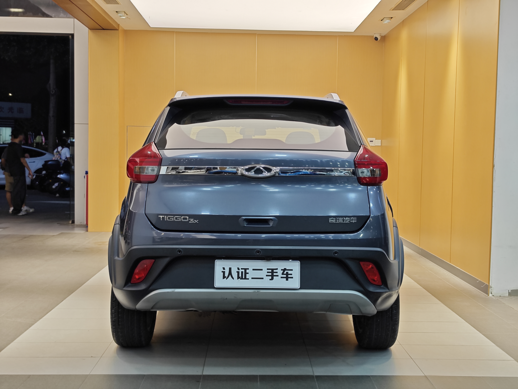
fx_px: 688
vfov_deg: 31.5
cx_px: 259
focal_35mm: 46
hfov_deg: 41.2
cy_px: 194
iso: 80
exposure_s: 1/85.3
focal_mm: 8.7
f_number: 1.9
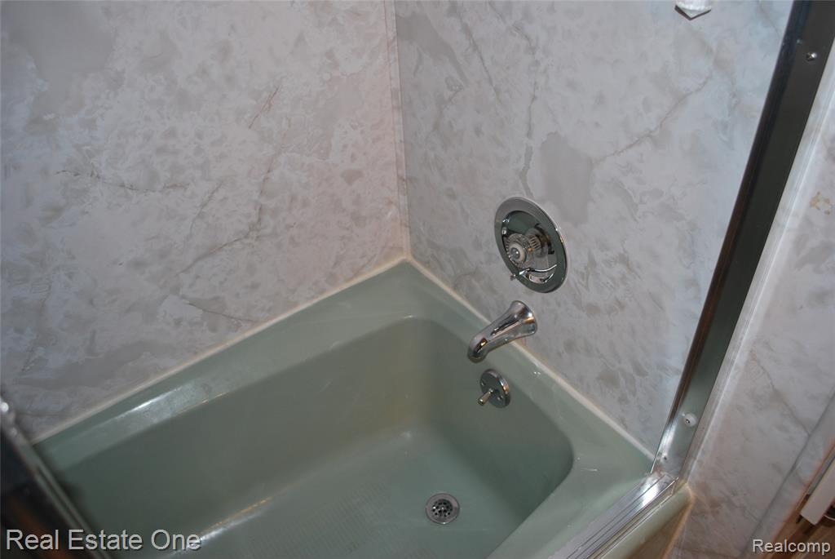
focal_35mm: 27
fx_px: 627
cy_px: 280
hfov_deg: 67.3
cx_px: 418
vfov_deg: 48.0
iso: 200
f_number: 3.5
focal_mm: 18
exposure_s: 1/60
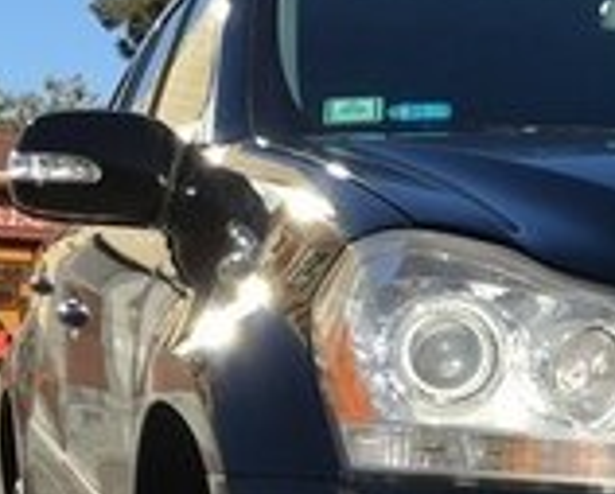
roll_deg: -0.6
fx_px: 2152
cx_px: 954
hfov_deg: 15.0
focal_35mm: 118
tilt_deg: +0.5
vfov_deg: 13.0
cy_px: 438
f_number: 2.2
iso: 25
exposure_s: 1/1183
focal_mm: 4.15
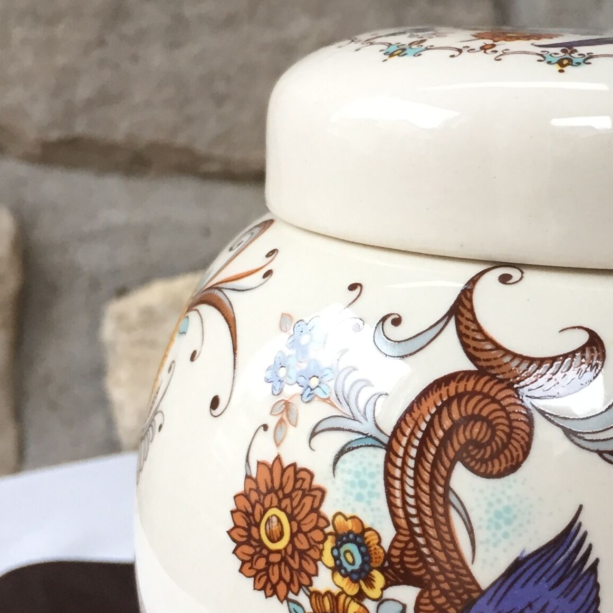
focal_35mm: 72
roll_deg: -2.1
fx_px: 1443
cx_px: 579
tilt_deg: -12.6
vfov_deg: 24.0
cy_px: 364
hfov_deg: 23.2
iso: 50
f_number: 2.2
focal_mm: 4.15
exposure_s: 1/33
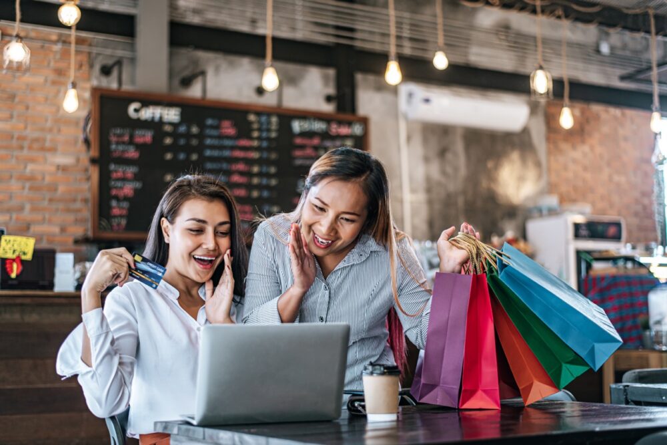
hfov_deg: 39.6
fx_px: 926
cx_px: 334
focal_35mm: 50
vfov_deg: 27.0
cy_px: 222
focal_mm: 50
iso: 400
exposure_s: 1/160
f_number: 1.8
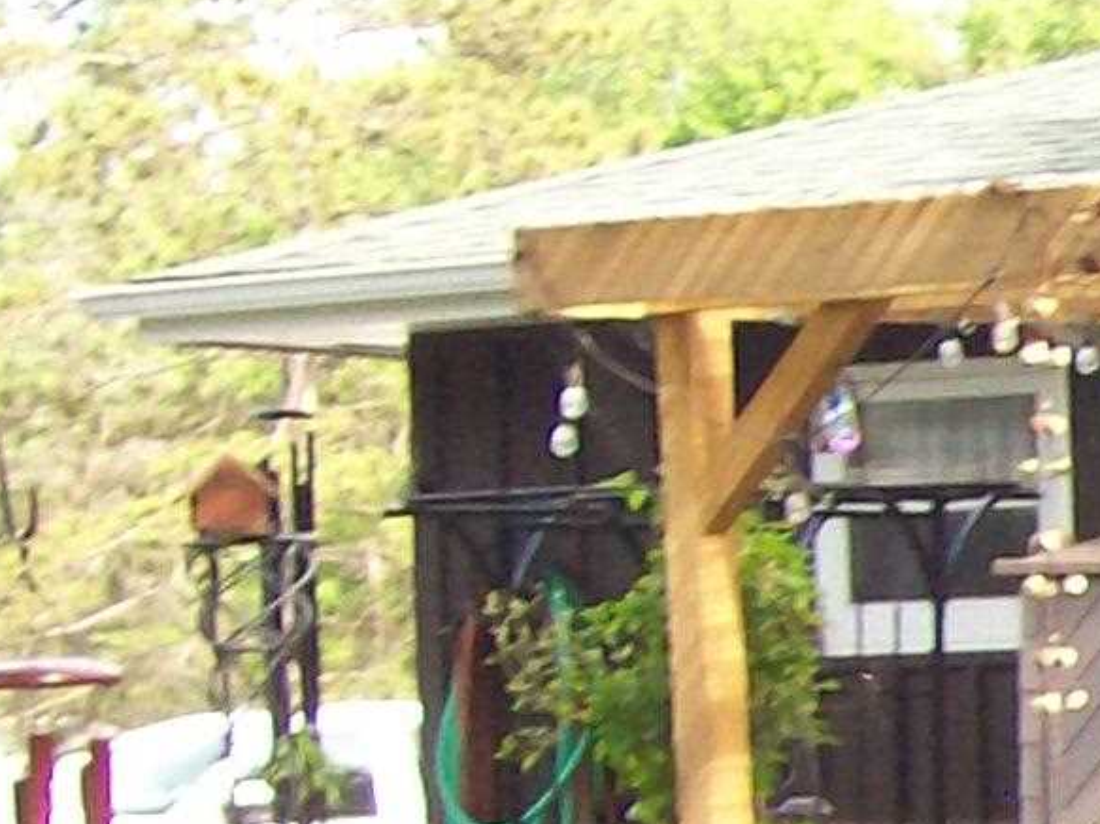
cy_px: 764
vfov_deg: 8.4
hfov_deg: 10.2
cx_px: 2332
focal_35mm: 176
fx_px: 5592
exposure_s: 1/157
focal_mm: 6
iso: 80
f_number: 2.7
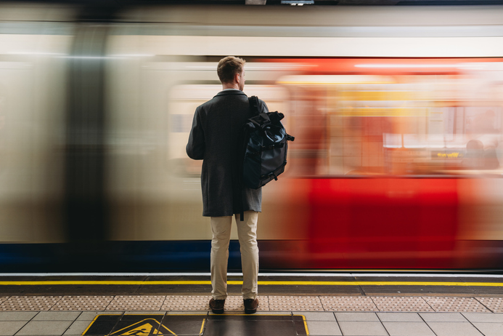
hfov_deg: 41.9
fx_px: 657
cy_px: 163
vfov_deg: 28.6
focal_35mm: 47
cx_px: 254
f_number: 2.8
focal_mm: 45
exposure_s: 1/6
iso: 160
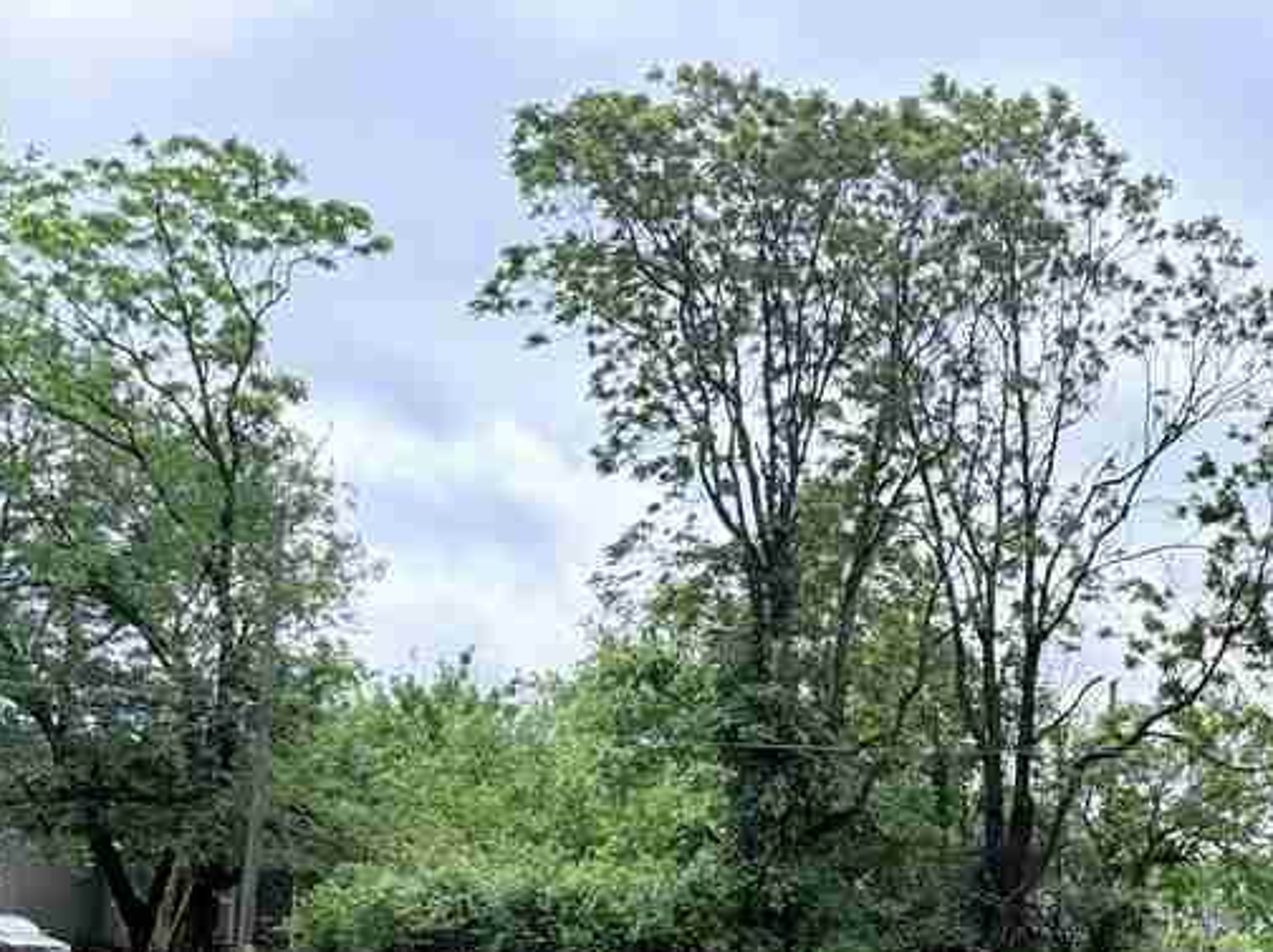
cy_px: 946
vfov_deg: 23.0
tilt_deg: -0.3
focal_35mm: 61
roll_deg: -3.0
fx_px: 2241
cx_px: 1364
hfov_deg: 29.0
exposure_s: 1/3584
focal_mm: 6.76
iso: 100
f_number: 1.78
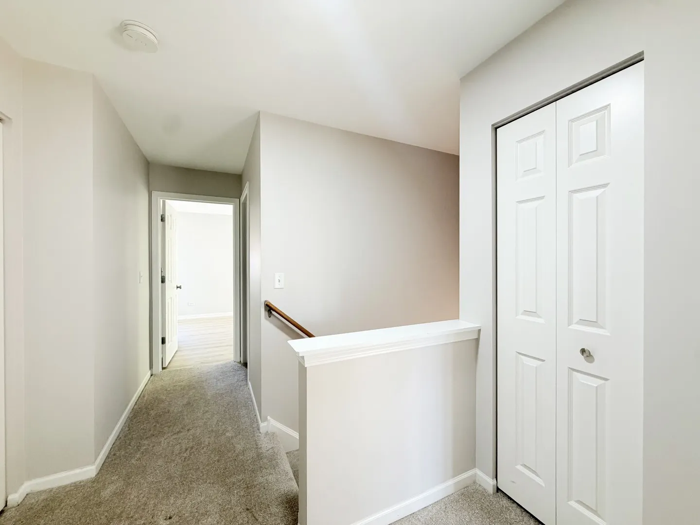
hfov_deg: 102.1
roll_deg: -0.2
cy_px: 262
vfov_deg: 85.7
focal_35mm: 14
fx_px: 283
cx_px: 350
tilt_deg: +0.0
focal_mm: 2.22
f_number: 2.2
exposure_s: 1/60
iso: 200
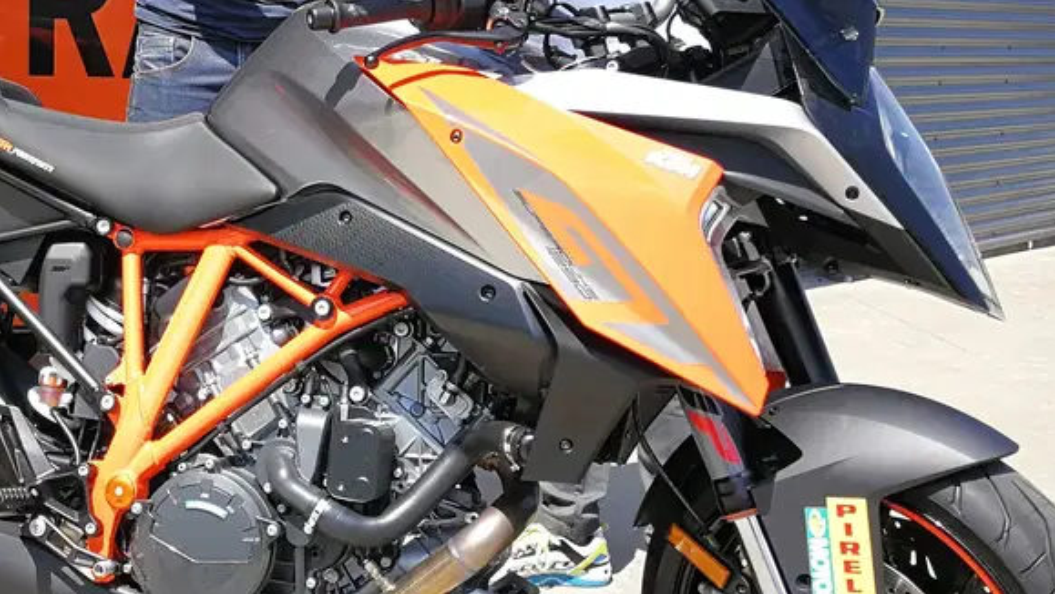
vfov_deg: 19.7
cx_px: 115
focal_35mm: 61
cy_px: 206
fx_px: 1707
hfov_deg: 32.7
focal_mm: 3.95
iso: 50
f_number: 2.2
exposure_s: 1/541
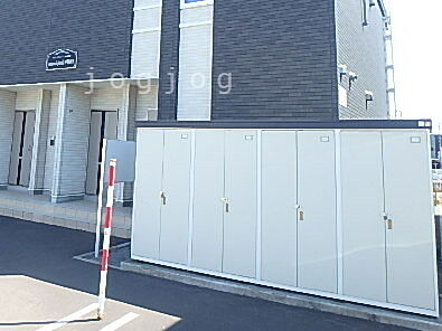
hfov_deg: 53.3
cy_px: 81
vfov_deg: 40.5
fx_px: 434
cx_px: 161
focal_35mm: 34
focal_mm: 3.7
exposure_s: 1/250
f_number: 3.5
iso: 125
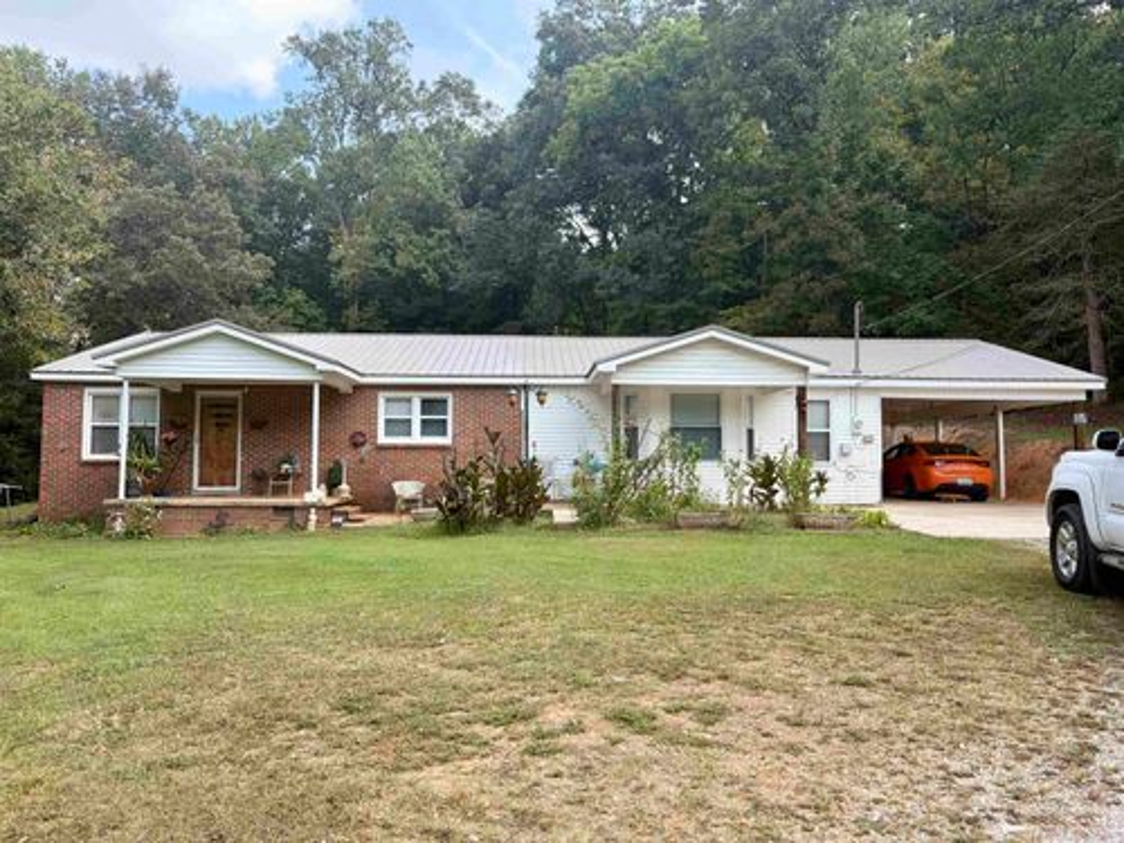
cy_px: 422
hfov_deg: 67.3
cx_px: 562
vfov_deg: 53.1
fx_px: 844
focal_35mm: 26
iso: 64
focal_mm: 5.96
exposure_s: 1/1239
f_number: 1.6
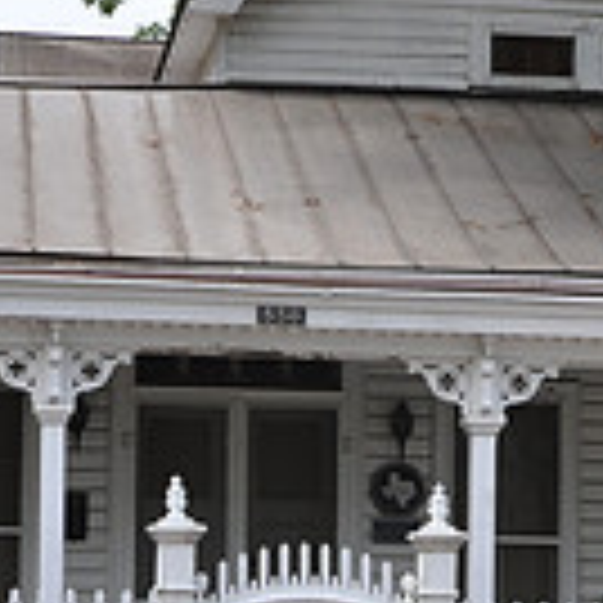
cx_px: 274
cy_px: 484
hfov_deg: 12.7
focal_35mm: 138
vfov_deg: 12.6
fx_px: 2717
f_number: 7.1
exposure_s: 1/200
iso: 200
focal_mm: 25
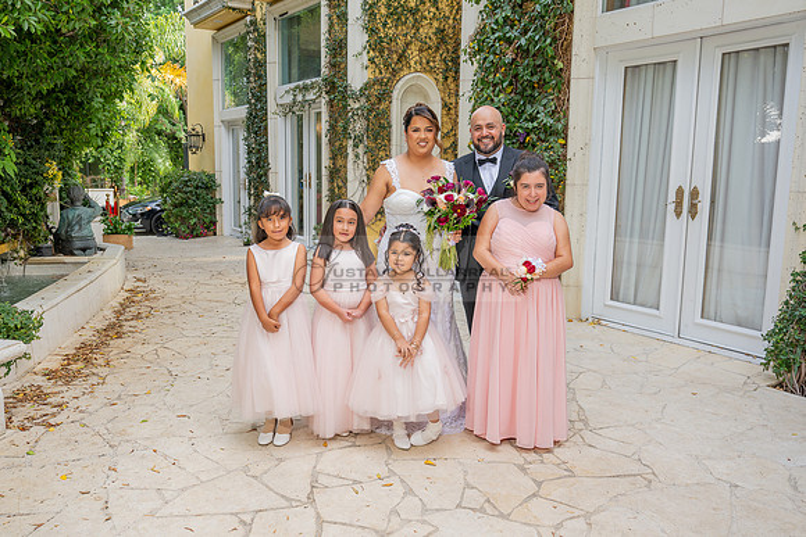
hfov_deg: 61.1
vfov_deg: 43.0
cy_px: 268
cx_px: 403
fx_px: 683
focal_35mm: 30
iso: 200
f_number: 5
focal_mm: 30.5
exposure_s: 1/200
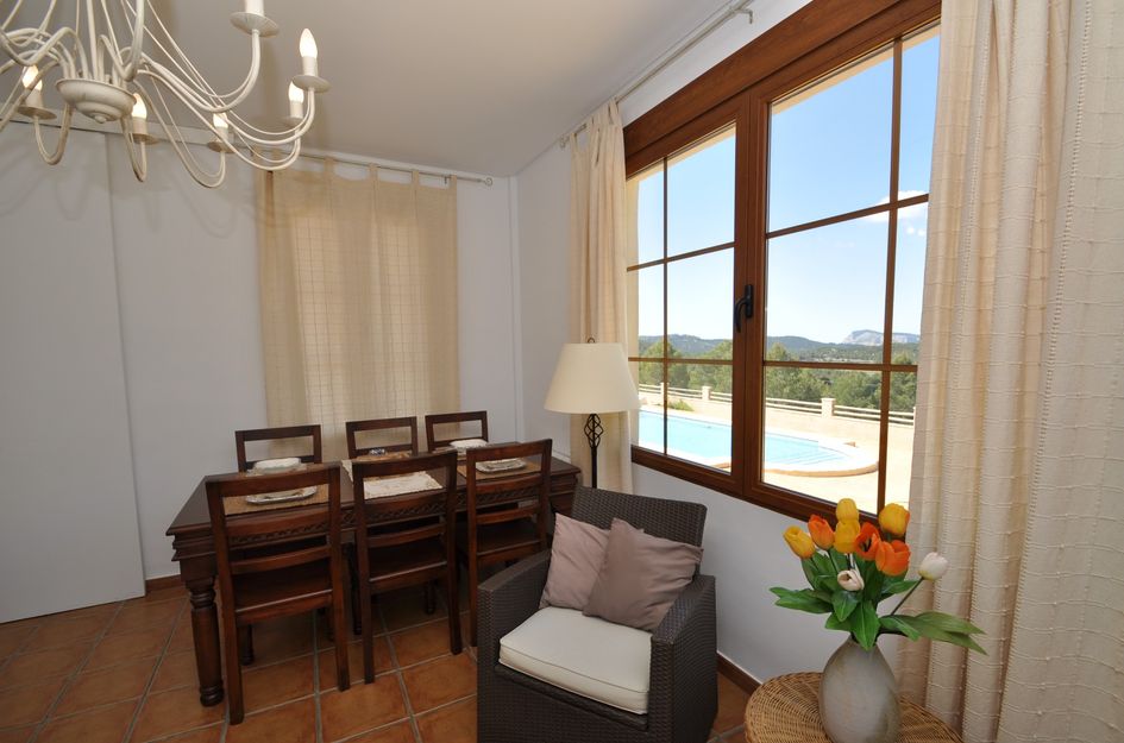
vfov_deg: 77.0
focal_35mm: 15
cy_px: 372
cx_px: 562
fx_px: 467
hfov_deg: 100.5
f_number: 7.1
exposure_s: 1/200
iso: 200
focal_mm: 10
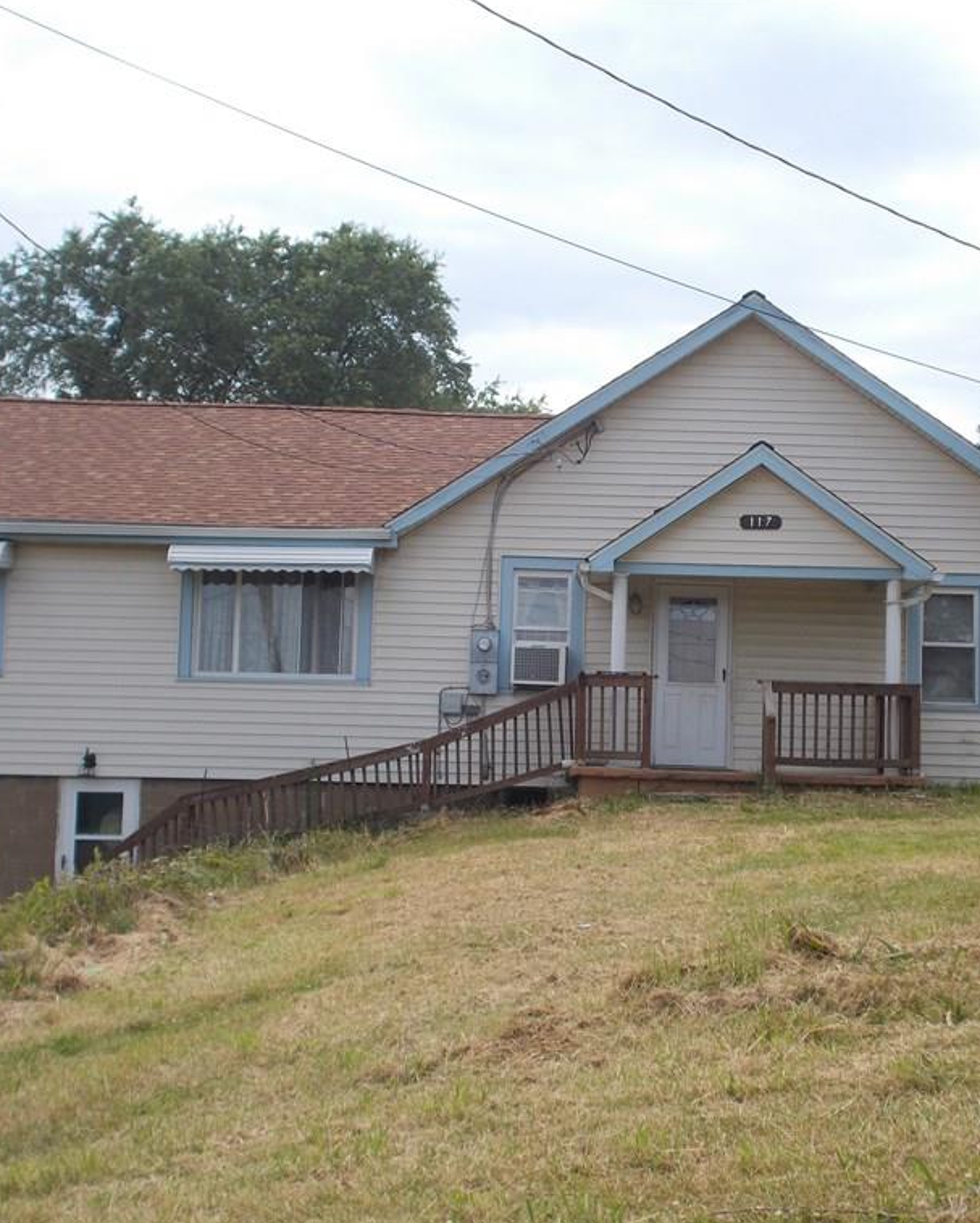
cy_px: 613
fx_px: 2102
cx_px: 552
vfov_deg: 32.5
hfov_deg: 26.2
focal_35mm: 58
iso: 80
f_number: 4.2
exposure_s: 1/500
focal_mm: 7.9
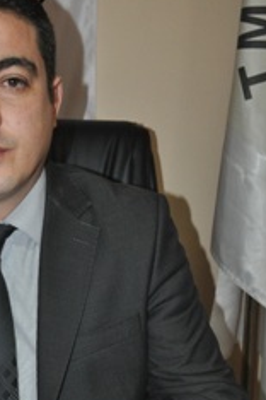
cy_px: 289
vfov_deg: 28.9
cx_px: 24
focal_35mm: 69
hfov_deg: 19.4
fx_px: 765
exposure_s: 1/60
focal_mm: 24
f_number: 4
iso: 800
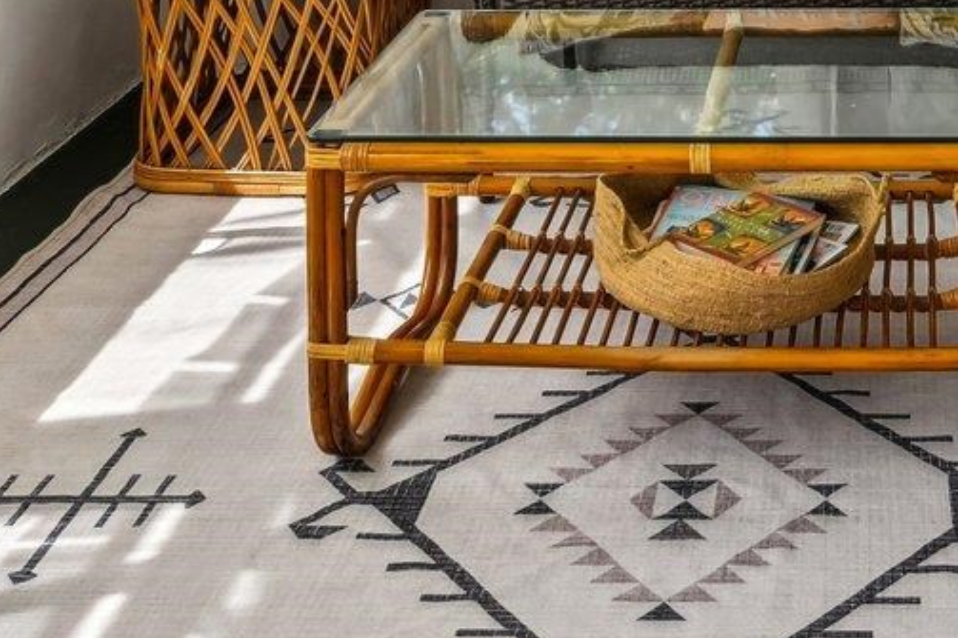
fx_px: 1516
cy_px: -511
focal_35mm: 57
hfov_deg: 33.9
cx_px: 779
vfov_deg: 18.5
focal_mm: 14
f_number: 8
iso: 400
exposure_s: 1/160
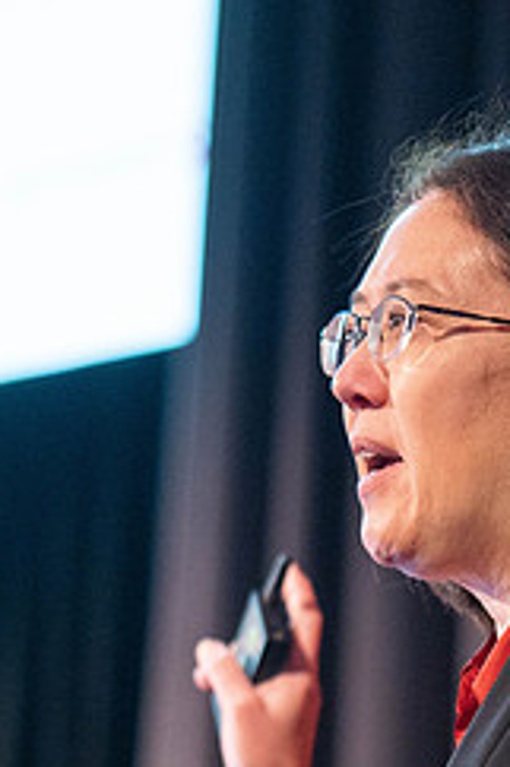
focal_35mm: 237
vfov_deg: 8.7
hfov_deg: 5.8
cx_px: 358
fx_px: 5043
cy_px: 675
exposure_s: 1/200
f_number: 1.8
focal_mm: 85
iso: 3200
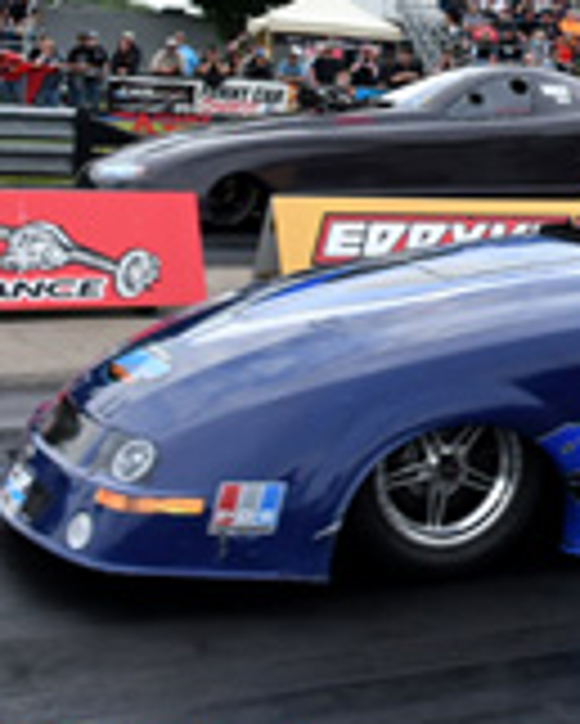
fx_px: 1501
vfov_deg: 26.9
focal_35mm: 70
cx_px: 791
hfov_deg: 19.8
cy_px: 205
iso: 1000
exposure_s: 1/800
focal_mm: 16
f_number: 5.6
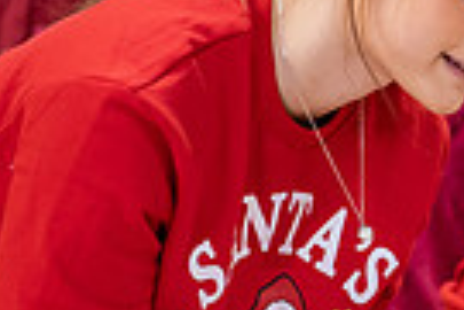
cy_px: 181
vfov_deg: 5.7
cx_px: 708
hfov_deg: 8.3
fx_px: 3106
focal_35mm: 241
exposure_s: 1/160
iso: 1000
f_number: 3.2
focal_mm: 56
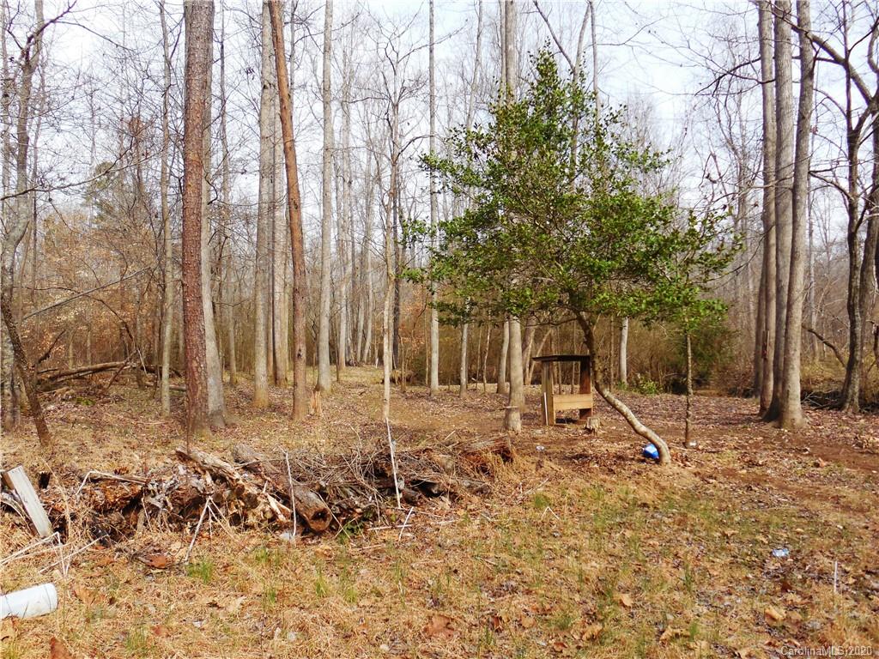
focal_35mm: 26
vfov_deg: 53.1
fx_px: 660
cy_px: 330
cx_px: 440
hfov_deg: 67.3
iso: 125
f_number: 3.5
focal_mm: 4.6
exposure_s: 1/640
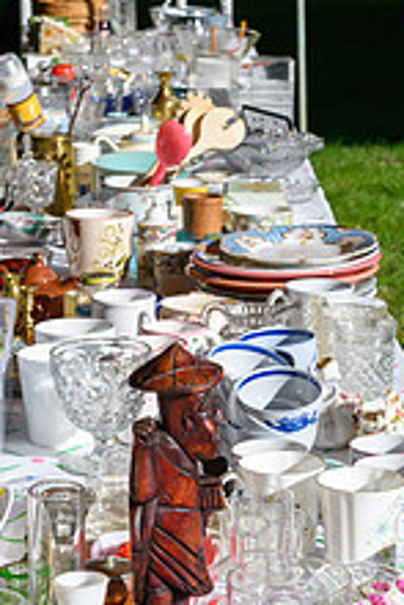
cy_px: 463
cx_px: 174
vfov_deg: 18.0
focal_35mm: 113
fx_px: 1899
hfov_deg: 12.1
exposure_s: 1/250
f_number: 8
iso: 100
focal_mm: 36
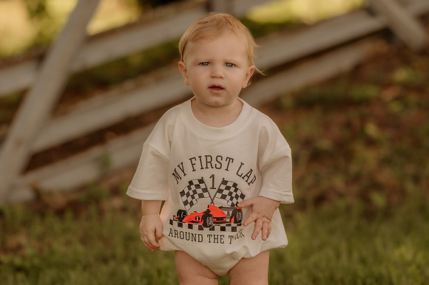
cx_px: 214
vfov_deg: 10.8
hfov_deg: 16.1
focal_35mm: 127
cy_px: 142
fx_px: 1512
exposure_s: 1/1250
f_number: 2
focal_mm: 85
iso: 250
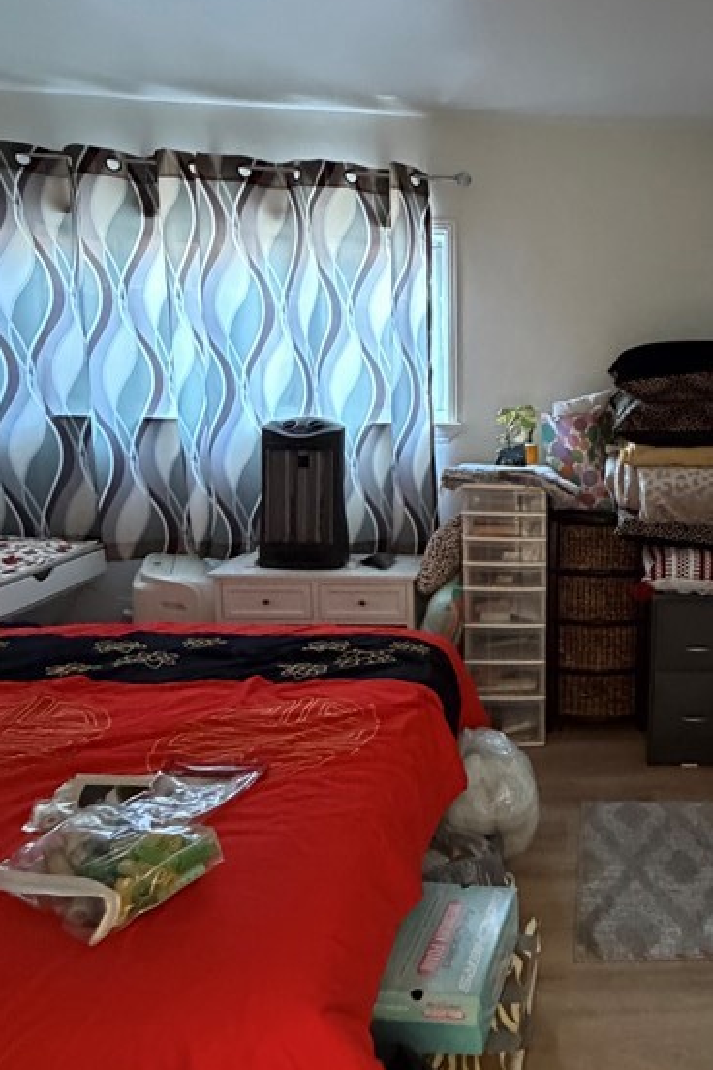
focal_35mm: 27
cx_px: 670
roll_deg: -1.6
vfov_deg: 67.3
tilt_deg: -6.7
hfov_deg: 42.9
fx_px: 802
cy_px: 498
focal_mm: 2.22
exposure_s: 1/60
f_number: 2.2
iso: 800
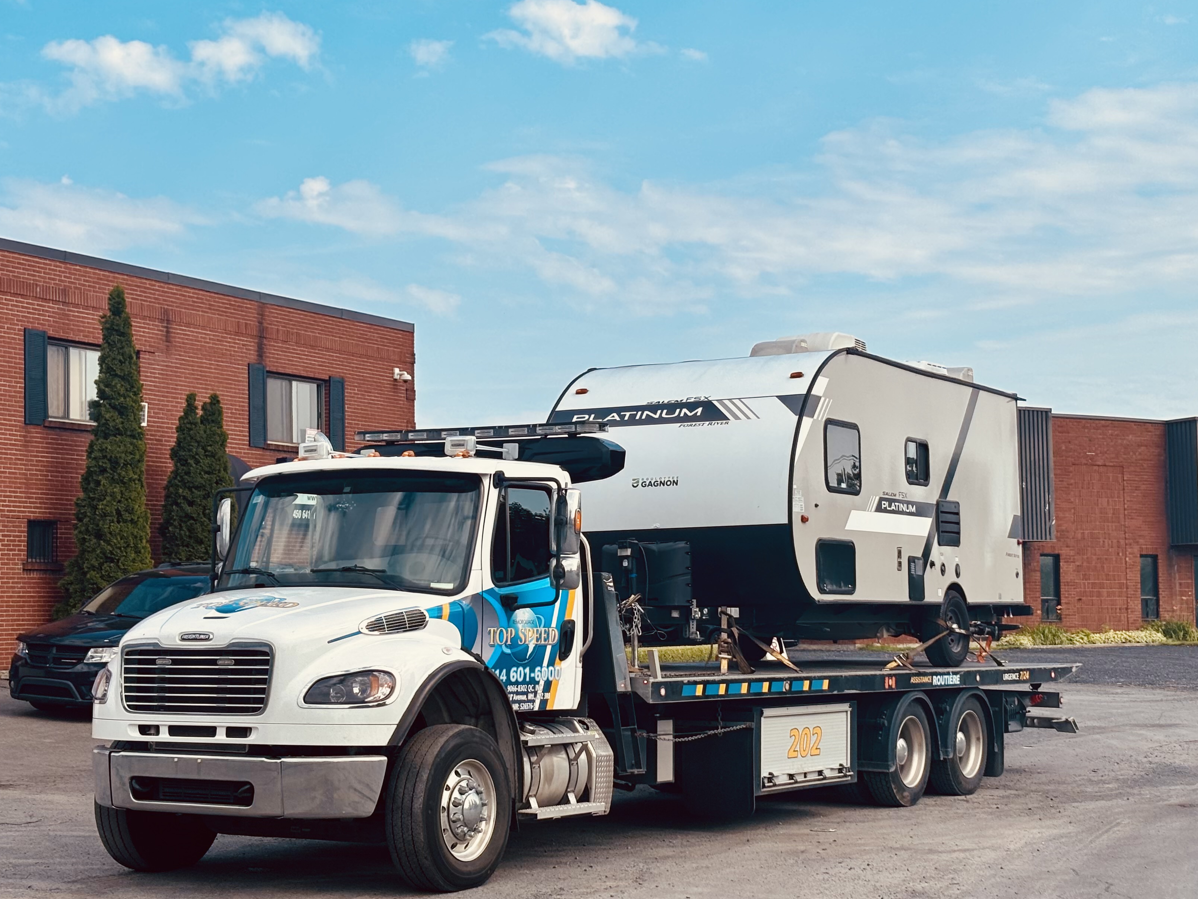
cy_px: 457
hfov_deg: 29.8
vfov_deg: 22.6
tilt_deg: +3.4
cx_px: 607
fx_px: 2249
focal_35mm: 65
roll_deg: +0.0
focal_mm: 5.96
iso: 40
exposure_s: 1/3115
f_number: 1.6
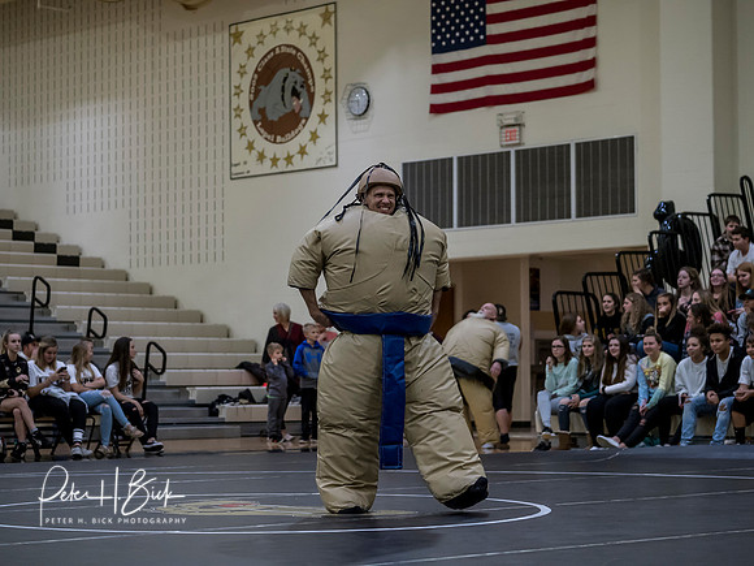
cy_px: 283
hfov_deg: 21.8
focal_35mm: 90
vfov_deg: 16.4
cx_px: 377
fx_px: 1960
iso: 1600
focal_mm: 45
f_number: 2
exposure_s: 1/1000
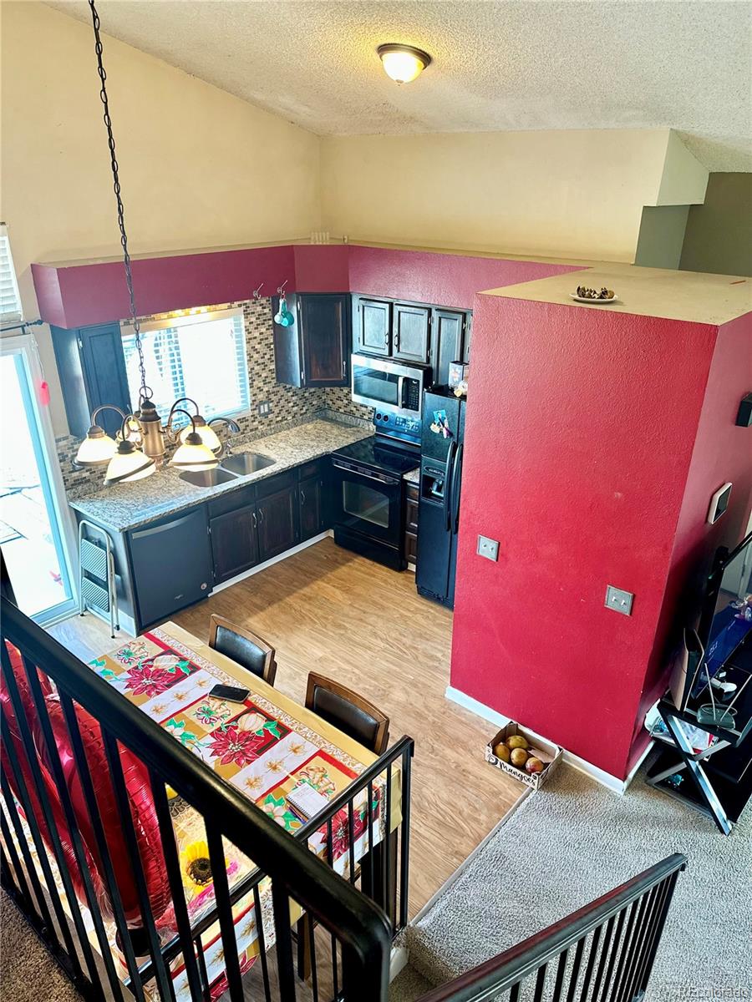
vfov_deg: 71.6
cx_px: 376
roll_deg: -1.3
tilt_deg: -23.4
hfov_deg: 56.8
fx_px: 695
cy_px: 501
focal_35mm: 24
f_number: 1.78
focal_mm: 6.86
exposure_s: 1/60
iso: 320
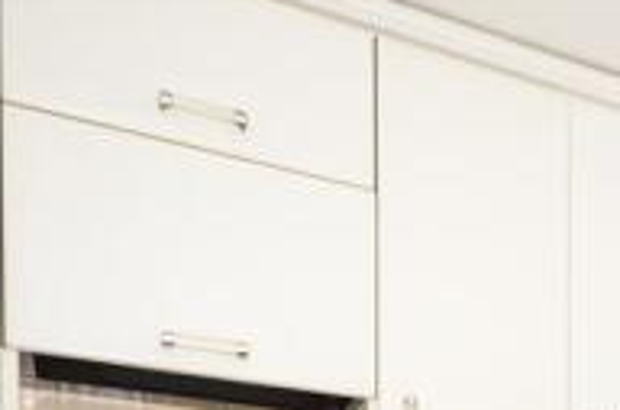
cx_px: 698
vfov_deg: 17.3
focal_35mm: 67
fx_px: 1146
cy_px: 691
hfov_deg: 27.5
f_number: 5.6
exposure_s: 1/80
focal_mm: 13
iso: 200
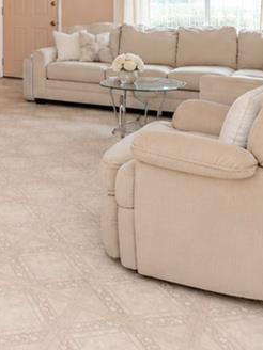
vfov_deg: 34.8
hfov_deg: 25.6
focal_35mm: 50
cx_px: -72
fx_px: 501
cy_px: -3
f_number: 4
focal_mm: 16.5
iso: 64
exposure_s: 1/20
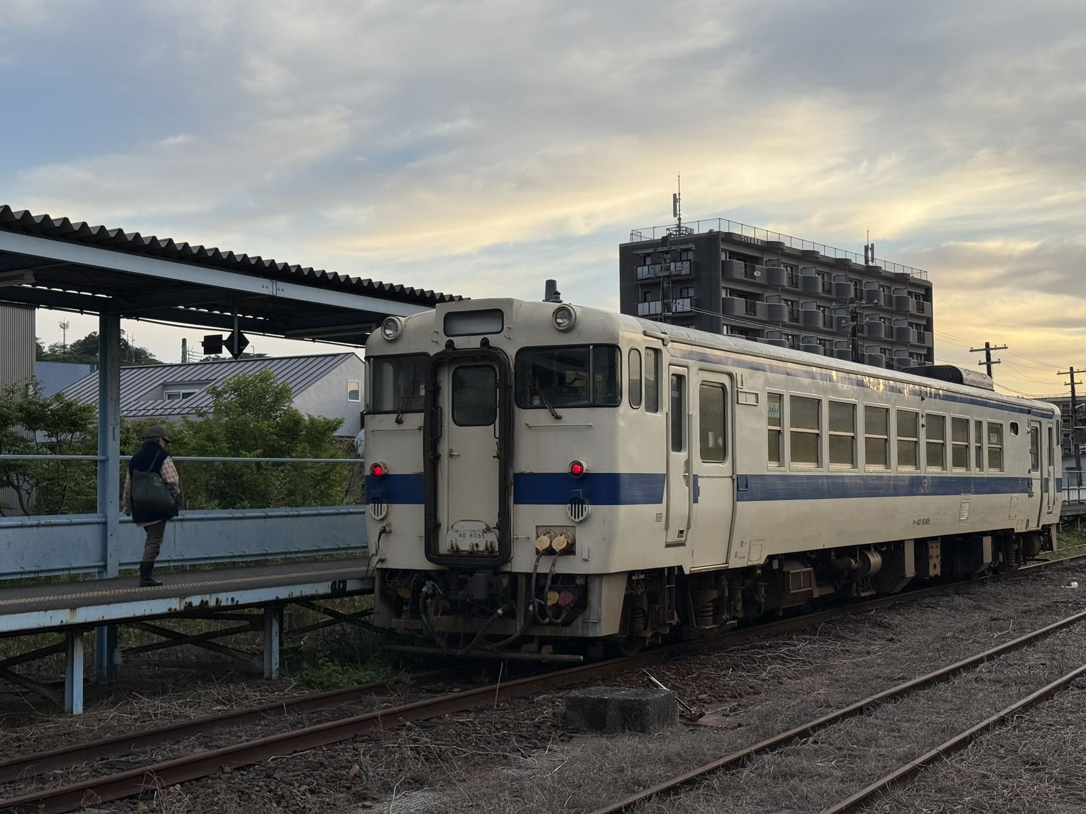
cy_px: 407
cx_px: 543
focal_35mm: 48
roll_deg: +0.6
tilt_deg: +3.2
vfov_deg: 30.3
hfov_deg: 39.7
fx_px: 1506
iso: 64
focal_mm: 6.76
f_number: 1.78
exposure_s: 1/987
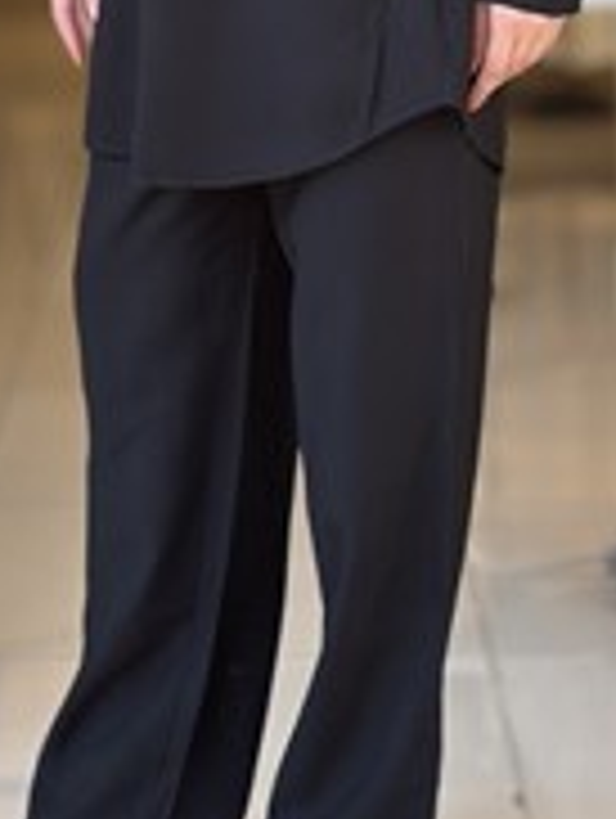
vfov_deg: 14.0
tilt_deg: -3.6
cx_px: 279
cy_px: -140
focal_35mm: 137
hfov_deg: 10.8
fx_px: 3243
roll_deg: -1.0
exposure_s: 1/229
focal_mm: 6.86
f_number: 1.78
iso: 80
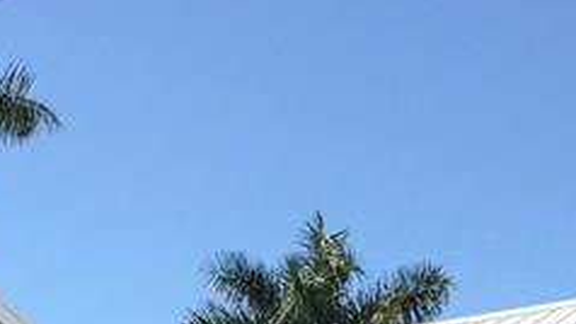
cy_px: 675
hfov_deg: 15.6
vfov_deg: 8.7
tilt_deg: +1.7
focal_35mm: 131
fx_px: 2001
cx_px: -177
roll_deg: +0.6
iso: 20
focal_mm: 3.99
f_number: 1.8
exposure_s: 1/1880
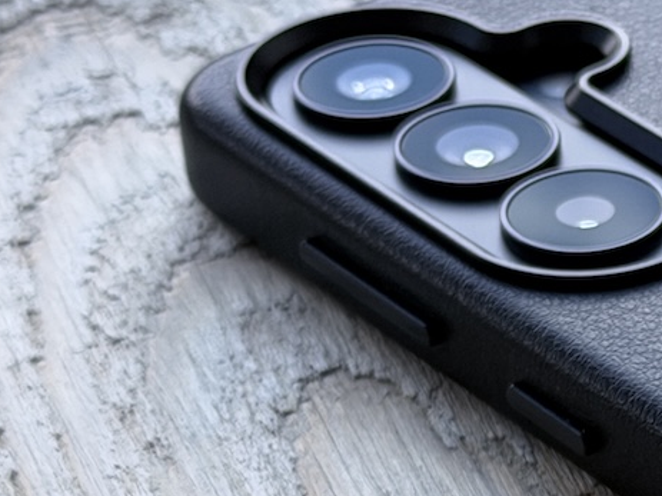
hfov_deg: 9.7
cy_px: 421
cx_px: 1068
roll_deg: +0.0
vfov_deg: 7.5
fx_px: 3766
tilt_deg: -34.5
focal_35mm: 197
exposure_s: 1/191
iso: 50
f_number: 1.78
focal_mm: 6.76
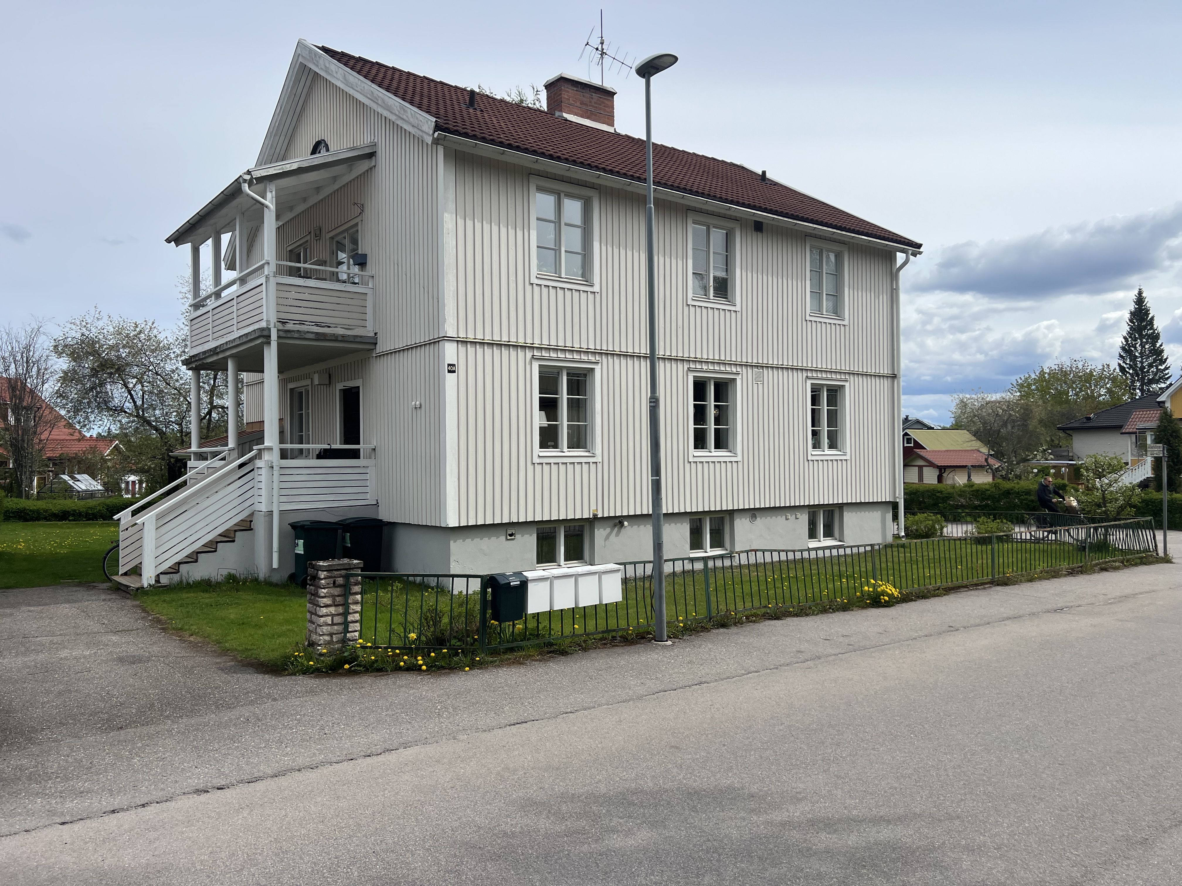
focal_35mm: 26
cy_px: 443
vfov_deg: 53.1
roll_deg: +1.0
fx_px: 888
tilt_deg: +1.3
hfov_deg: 67.3
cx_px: 591
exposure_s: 1/5319
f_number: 1.5
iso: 50
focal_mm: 5.7
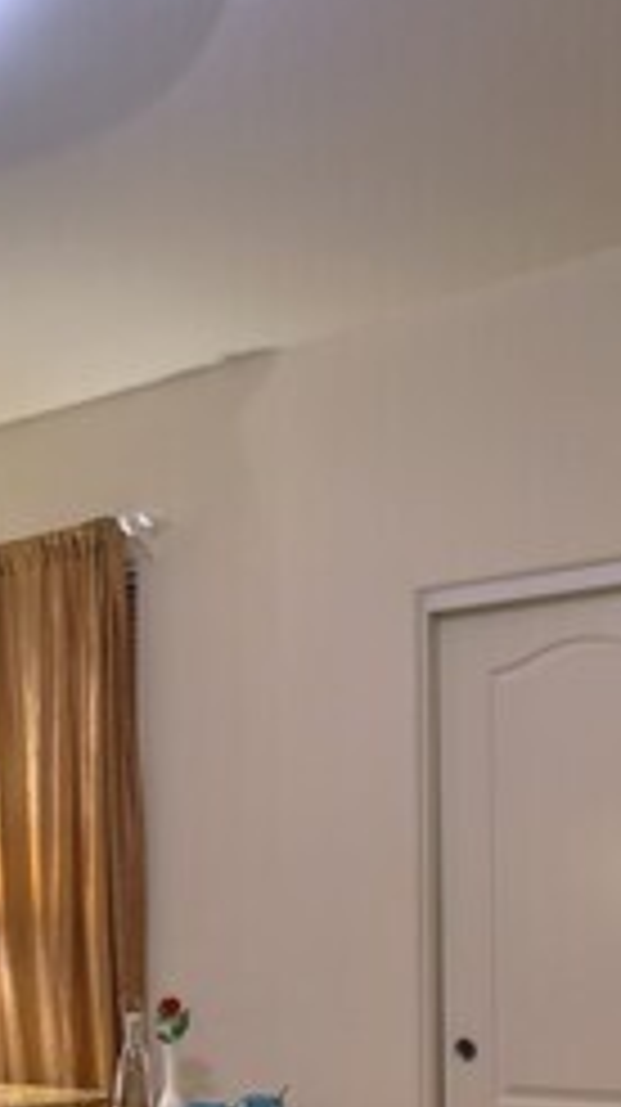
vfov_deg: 40.4
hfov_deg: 24.4
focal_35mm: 48
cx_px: 115
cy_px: 945
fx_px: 1408
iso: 100
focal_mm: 10
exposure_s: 2
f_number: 11
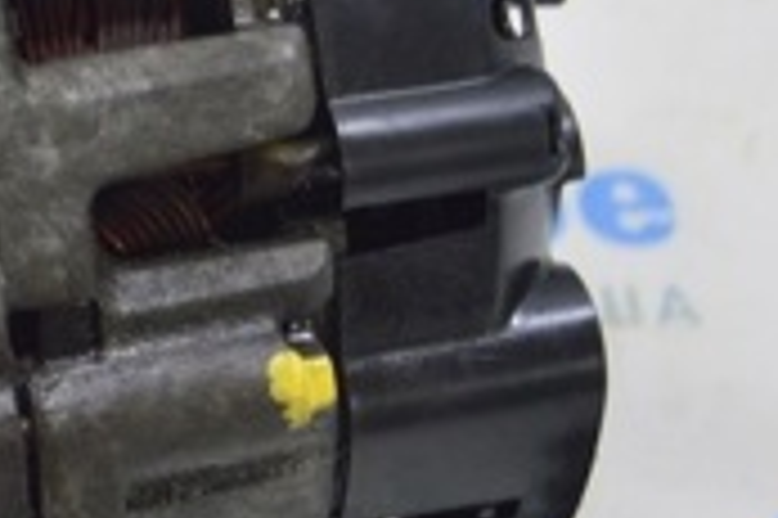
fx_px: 4556
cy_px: 160
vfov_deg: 6.5
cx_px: -189
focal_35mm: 211
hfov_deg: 9.6
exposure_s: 1/20
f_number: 5.6
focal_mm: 38
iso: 400
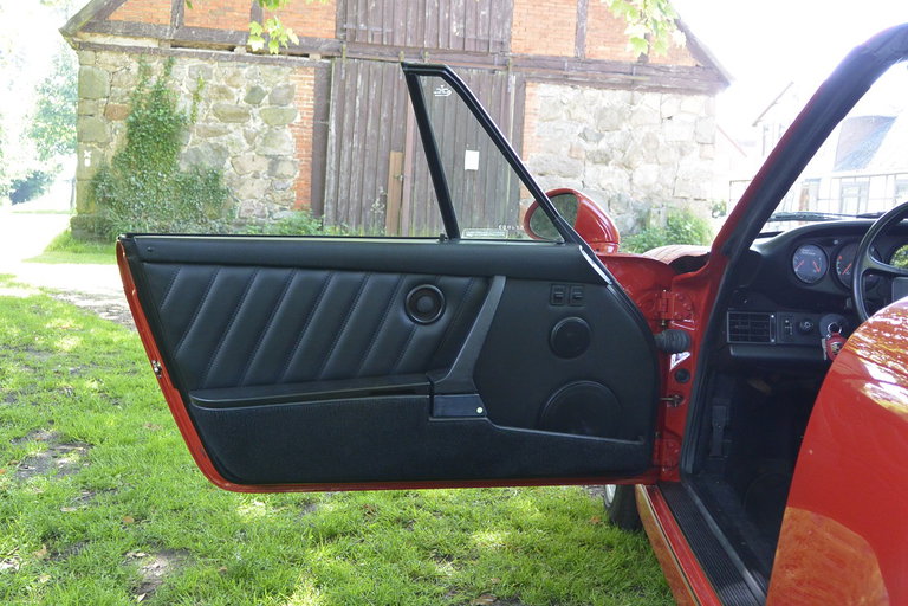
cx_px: 454
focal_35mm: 39
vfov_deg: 34.2
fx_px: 984
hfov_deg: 49.6
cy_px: 303
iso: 400
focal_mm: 14.5
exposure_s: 1/80
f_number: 4
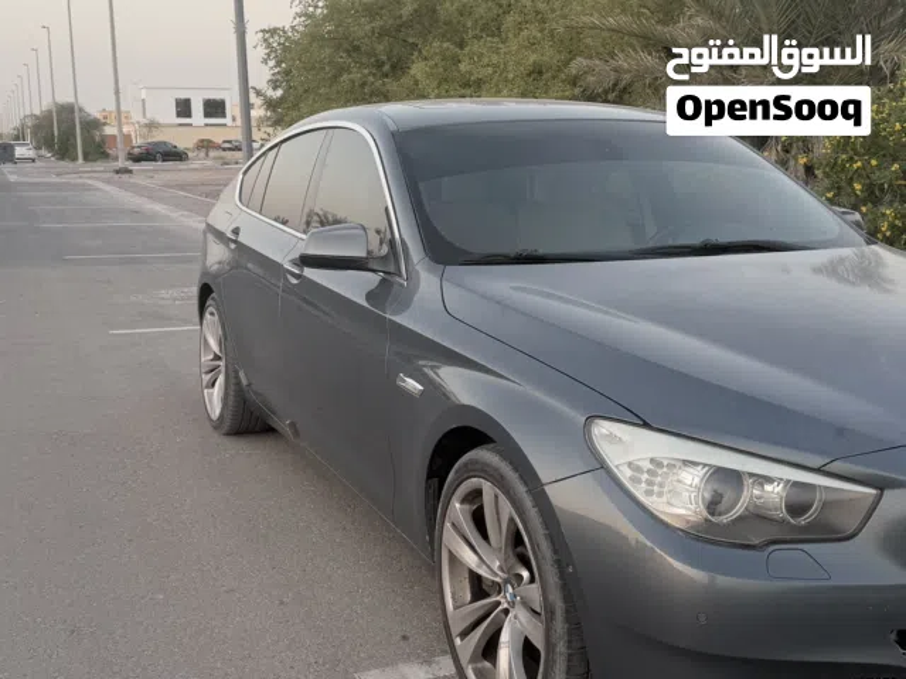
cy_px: 340
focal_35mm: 24
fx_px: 628
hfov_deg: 71.6
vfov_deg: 56.8
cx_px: 453
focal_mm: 6.76
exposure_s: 1/261
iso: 64
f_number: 1.78
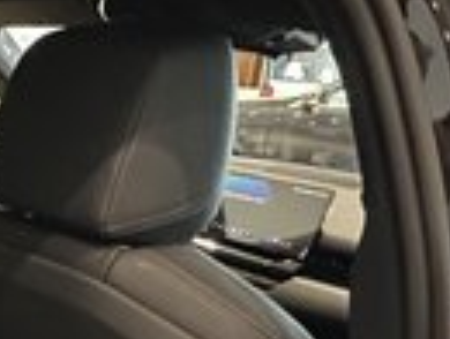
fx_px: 560
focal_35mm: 43
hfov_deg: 31.4
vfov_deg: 29.4
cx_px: -163
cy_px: 398
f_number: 2.2
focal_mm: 2.22
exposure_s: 1/25
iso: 1000
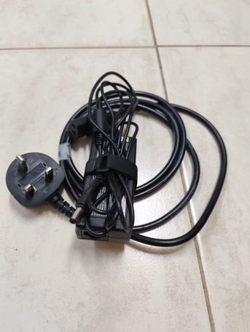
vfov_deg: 65.3
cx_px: 125
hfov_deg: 51.4
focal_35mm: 27
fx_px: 260
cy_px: 166
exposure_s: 1/100
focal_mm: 6.12
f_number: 1.9
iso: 1250
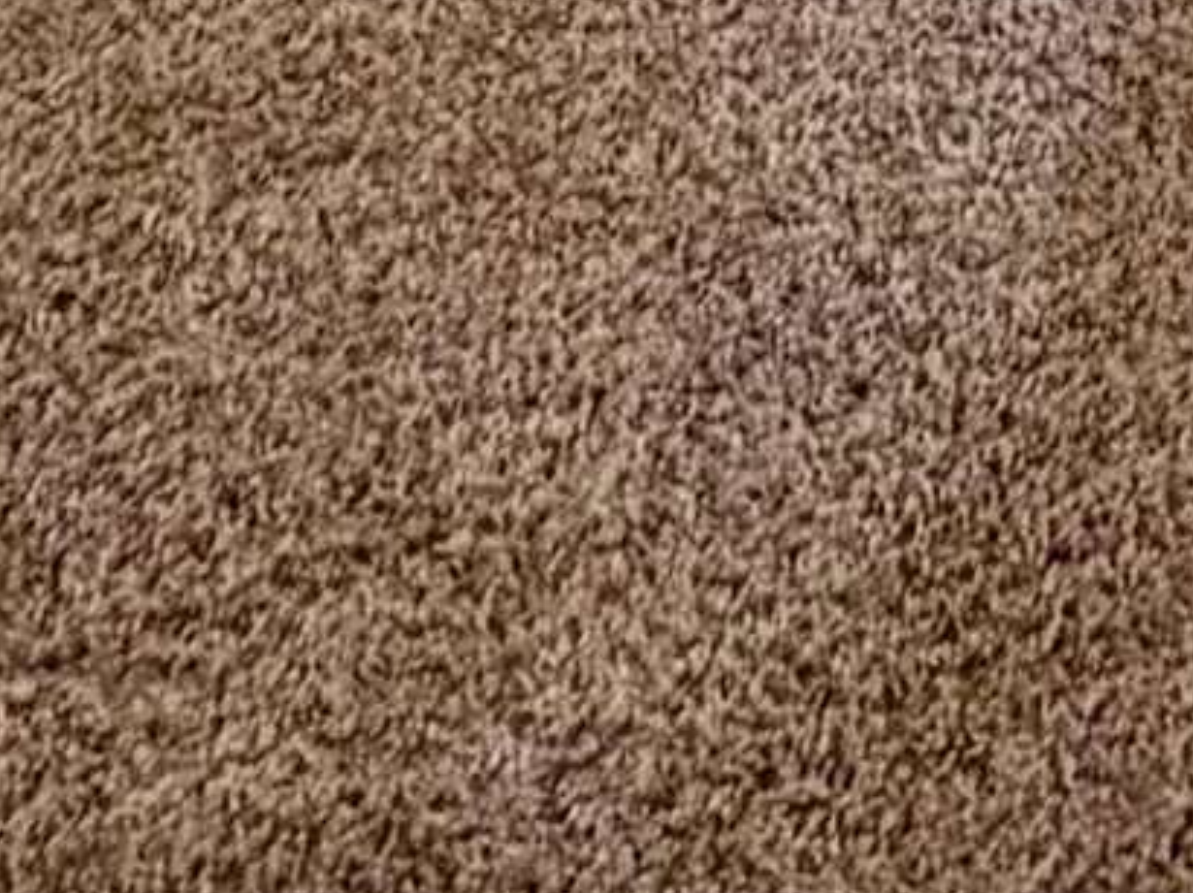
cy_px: -2042
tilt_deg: -7.1
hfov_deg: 18.1
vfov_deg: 9.6
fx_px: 3617
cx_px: 1277
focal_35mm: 105
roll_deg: +2.8
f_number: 2.2
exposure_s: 1/60
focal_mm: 2.22
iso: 250
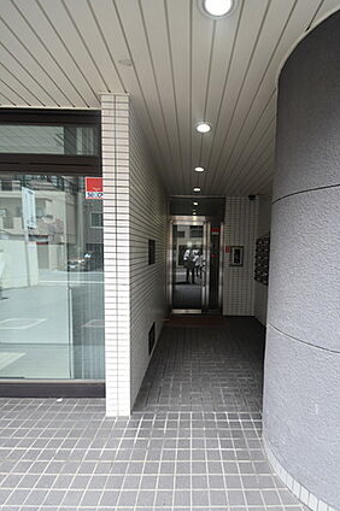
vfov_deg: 93.2
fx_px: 241
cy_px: 272
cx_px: 192
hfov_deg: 70.1
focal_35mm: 17
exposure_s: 1/250
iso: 400
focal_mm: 10
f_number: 5
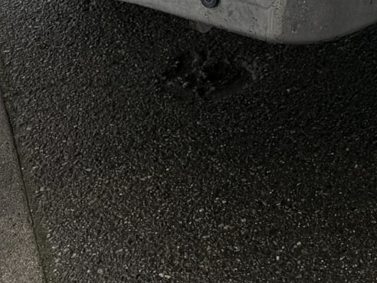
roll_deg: -1.8
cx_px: 558
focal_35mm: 125
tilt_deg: -11.2
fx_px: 1361
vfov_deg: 10.6
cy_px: -326
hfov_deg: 14.7
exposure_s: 1/3145
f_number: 1.78
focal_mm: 6.76
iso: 80
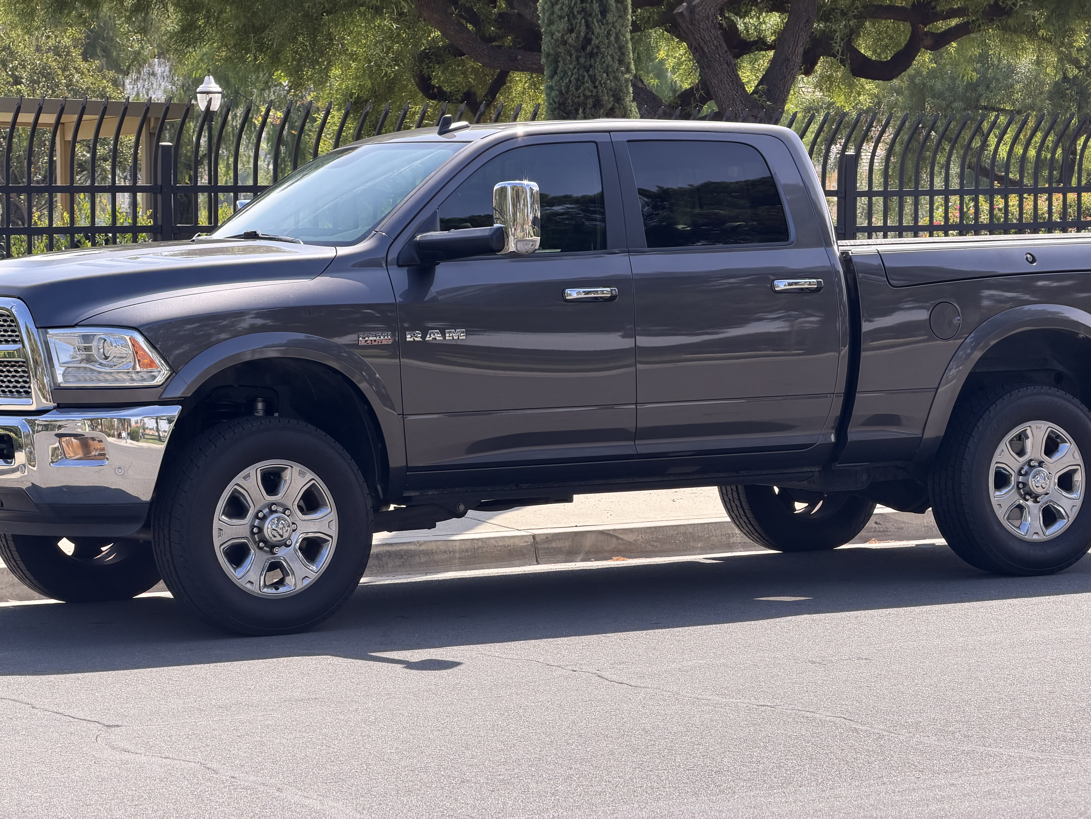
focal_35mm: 100
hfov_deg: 19.6
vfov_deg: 14.8
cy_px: 410
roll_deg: -0.1
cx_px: 546
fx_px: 3152
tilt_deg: -2.9
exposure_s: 1/540
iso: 50
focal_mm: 16.89
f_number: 2.8
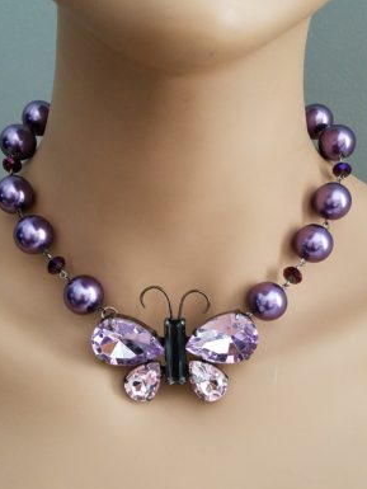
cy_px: 253
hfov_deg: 51.4
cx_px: 183
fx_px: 381
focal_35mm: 27
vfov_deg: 65.3
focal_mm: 4.2
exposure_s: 1/10
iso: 200
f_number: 1.7
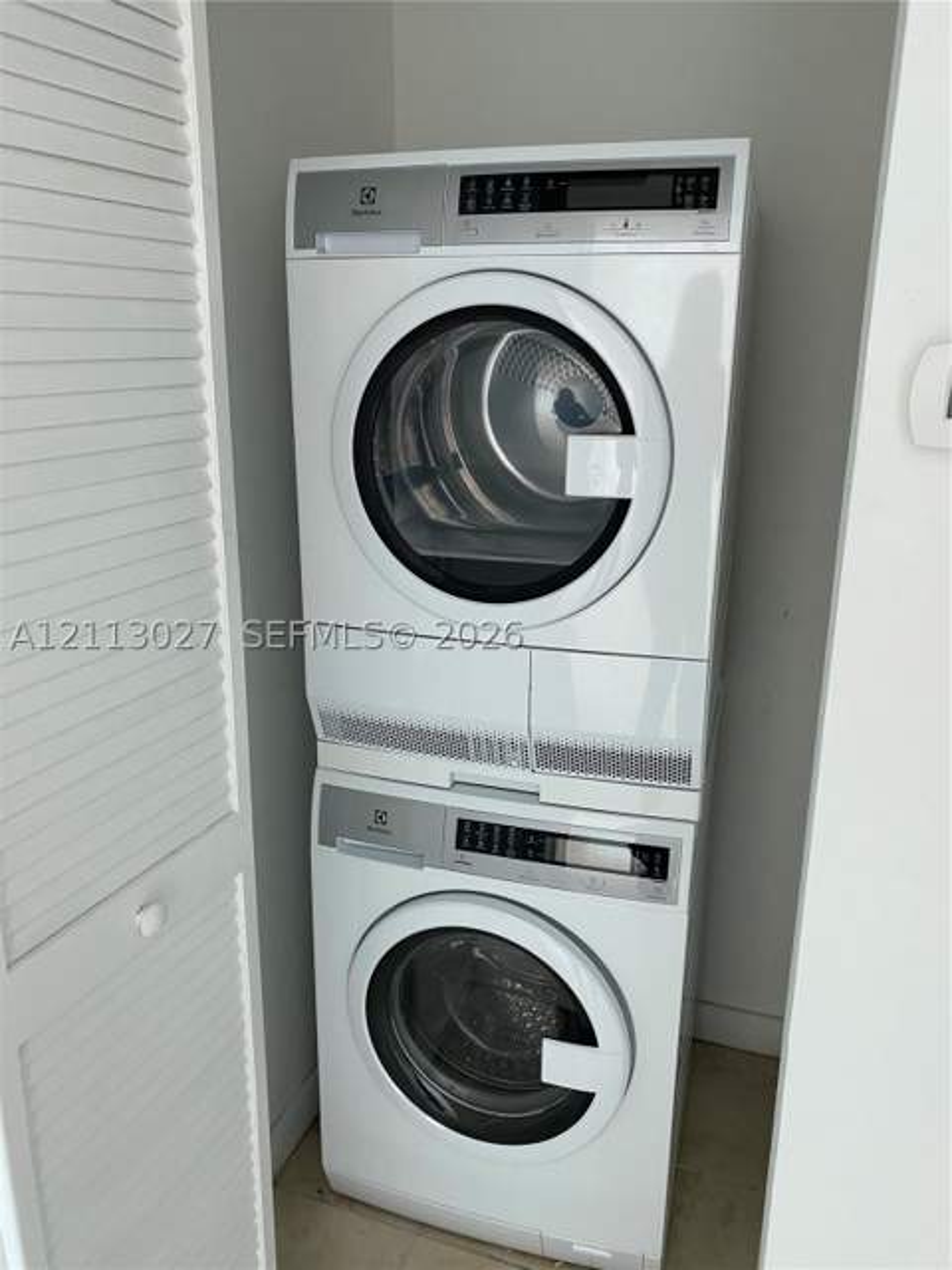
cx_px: 476
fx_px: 953
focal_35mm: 26
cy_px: 635
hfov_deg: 53.1
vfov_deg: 67.3
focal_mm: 4.25
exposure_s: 1/60
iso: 250
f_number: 1.8
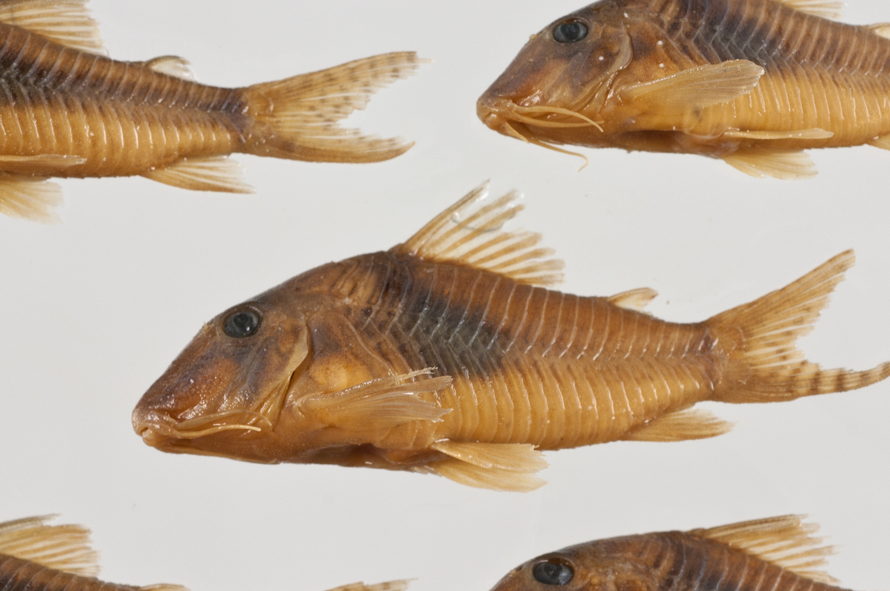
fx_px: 3852
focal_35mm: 156
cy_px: 371
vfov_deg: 8.8
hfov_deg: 13.2
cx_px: 443
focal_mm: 60
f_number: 14
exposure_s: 1/6
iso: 250
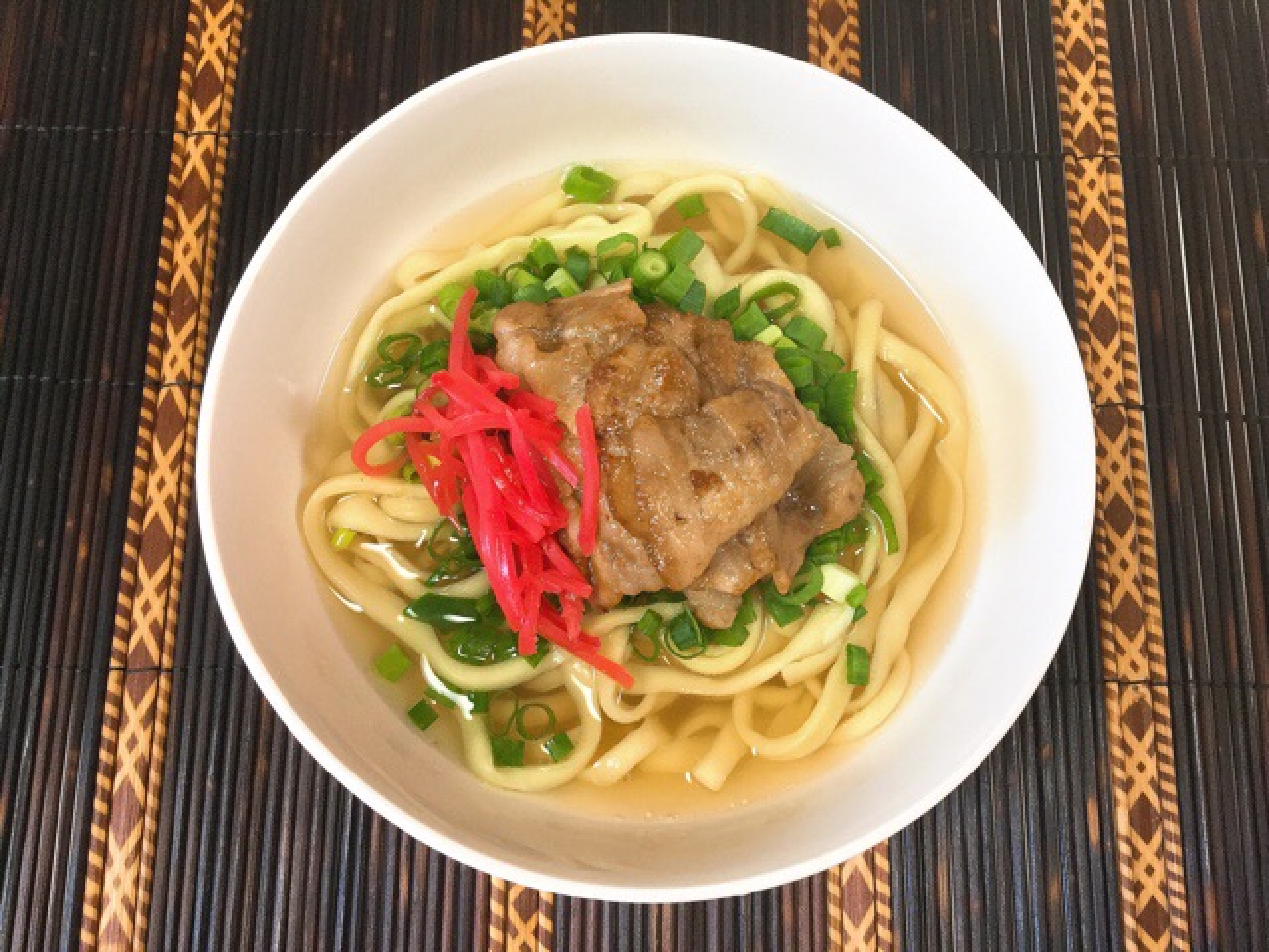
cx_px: 634
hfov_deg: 58.4
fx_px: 1136
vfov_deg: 45.4
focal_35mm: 31
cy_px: 476
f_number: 2.4
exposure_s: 1/30
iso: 64
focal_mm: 3.3
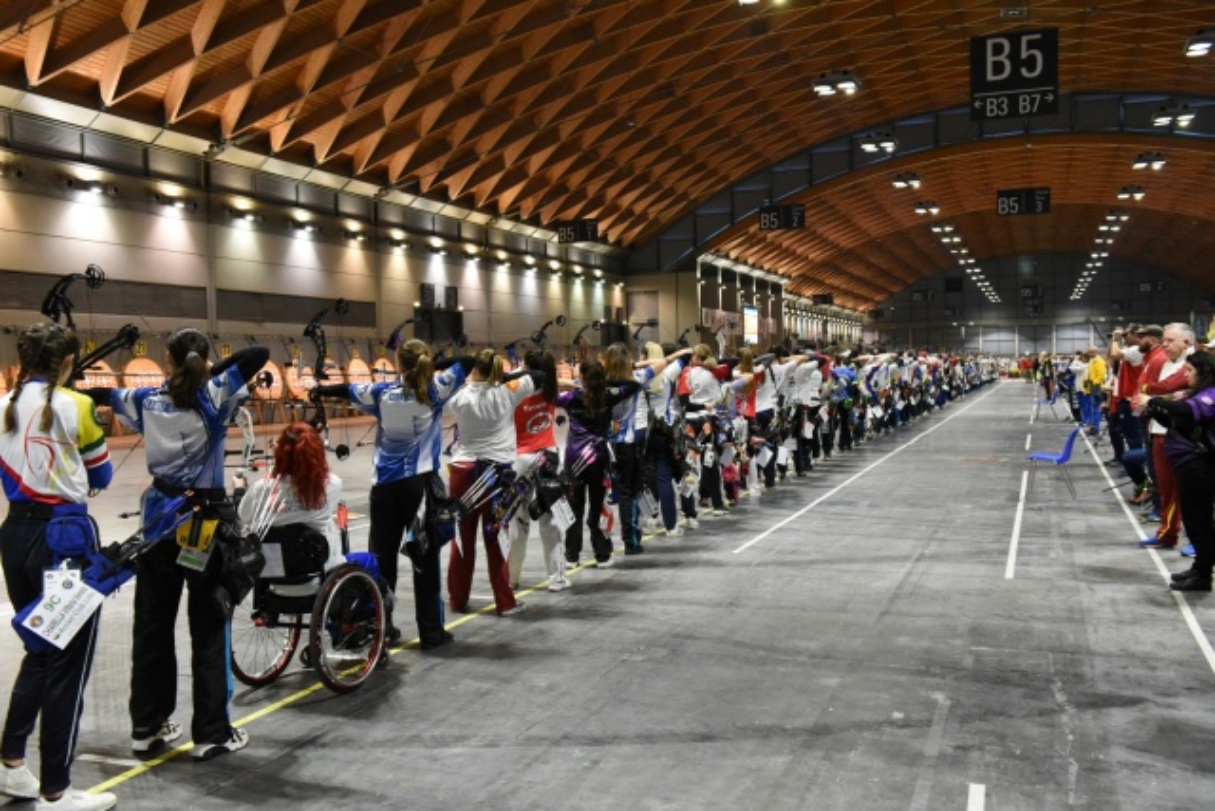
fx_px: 1148
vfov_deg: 38.9
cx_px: 608
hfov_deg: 55.8
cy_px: 406
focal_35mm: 34
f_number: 4.5
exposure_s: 1/160
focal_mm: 34
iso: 6400
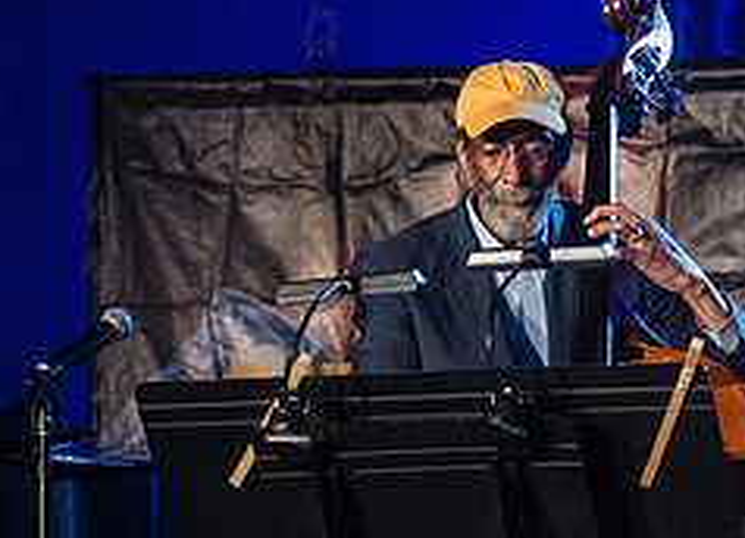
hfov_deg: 9.1
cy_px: 201
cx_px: 650
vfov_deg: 6.6
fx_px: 4673
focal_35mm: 220
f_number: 4
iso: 4000
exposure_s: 1/640
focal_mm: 80
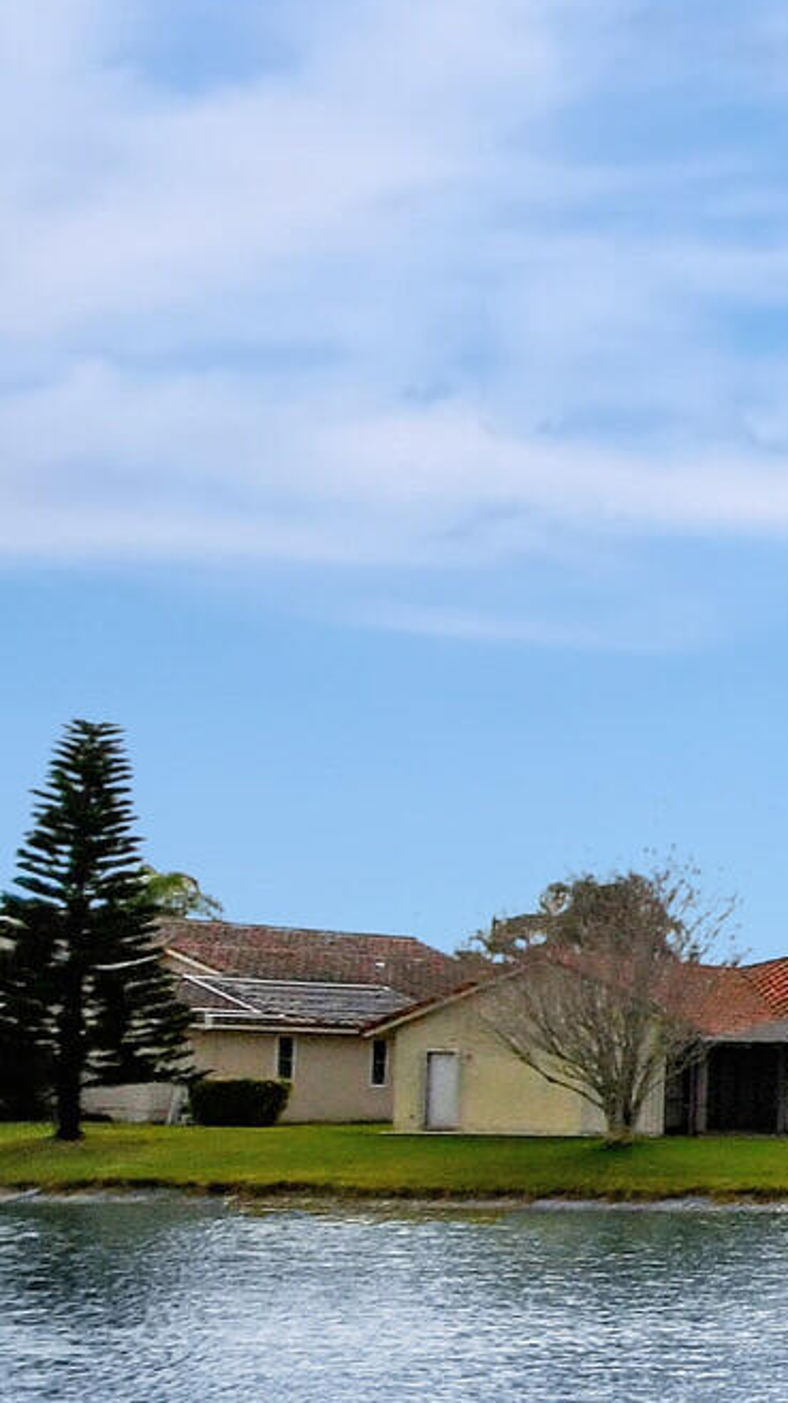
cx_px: 2648
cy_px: 1045
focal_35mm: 62
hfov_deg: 10.1
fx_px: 2306
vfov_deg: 33.2
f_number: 8
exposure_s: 1/8000
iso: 1000
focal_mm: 10
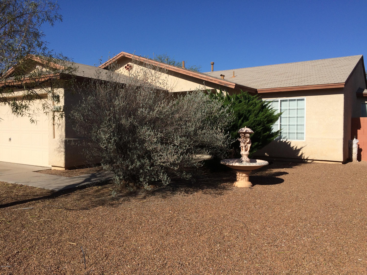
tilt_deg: -3.7
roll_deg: +0.9
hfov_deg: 61.7
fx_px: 307
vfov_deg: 48.2
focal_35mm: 29
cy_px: 138
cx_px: 184
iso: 32
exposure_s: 1/3165
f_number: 2.2
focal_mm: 4.15
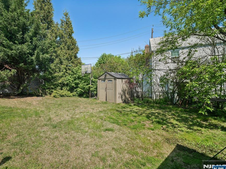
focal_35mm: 27
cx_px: 96
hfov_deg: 65.0
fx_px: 176
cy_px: 85
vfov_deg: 51.3
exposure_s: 1/800
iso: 640
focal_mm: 24
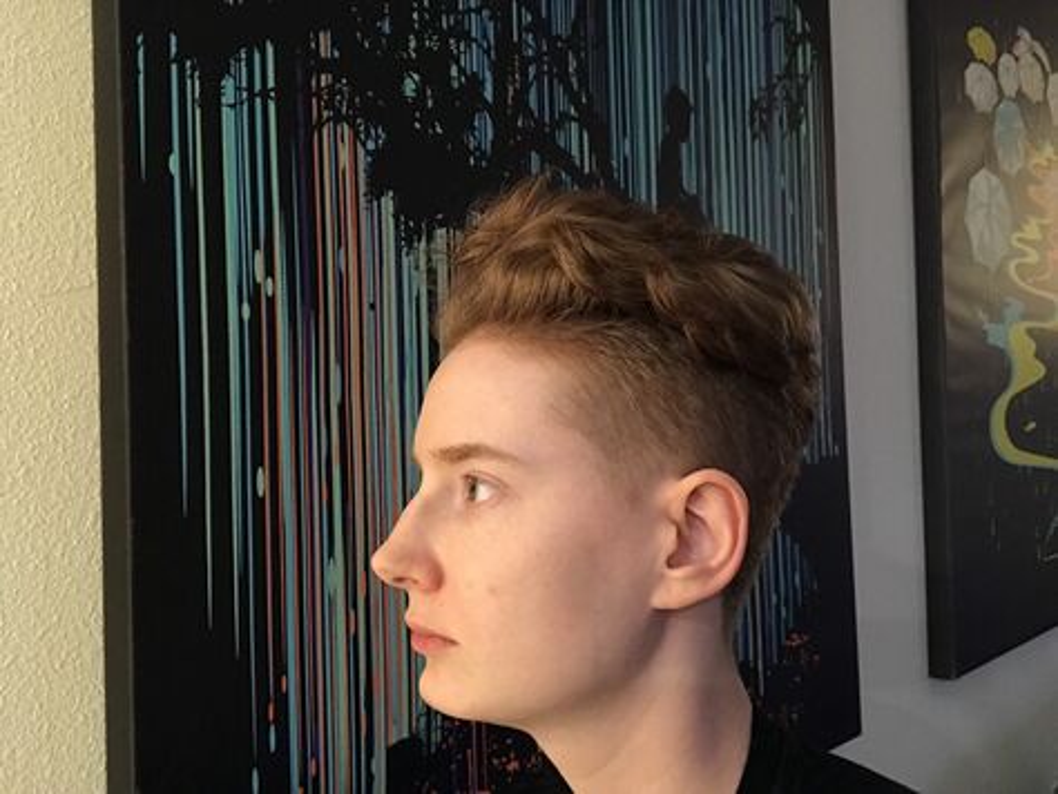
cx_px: 529
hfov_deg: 56.8
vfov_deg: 44.2
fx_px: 979
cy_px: 397
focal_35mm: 32
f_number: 2.2
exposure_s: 1/24
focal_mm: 2.87
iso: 200
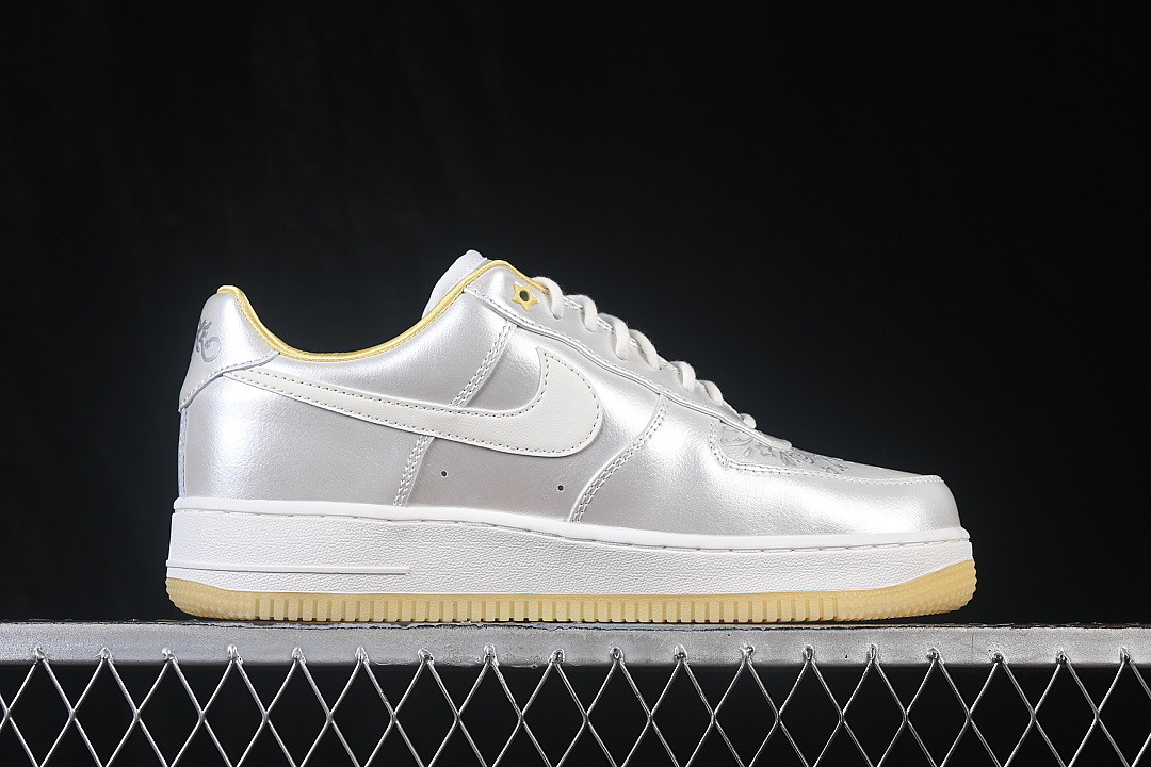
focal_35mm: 75
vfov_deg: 18.2
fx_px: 2398
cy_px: 384
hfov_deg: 27.0
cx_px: 576
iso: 160
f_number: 8
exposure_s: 1/80
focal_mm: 50
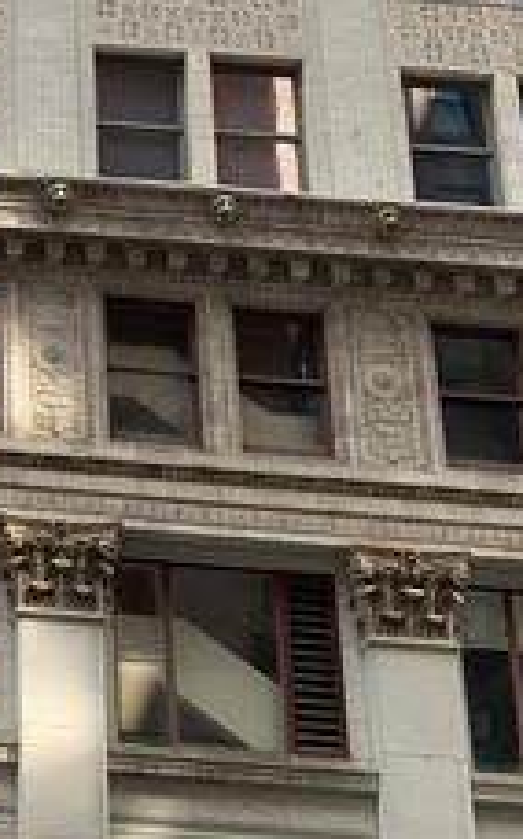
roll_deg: -6.2
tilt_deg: +29.2
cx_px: -346
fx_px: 2126
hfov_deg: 13.0
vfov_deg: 21.9
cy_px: 107
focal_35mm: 93
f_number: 1.8
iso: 25
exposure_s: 1/306
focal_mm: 4.25
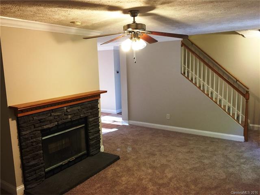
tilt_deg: -9.1
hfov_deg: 61.7
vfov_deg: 48.2
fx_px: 218
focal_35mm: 29
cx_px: 130
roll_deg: -0.1
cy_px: 98
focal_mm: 4.15
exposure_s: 1/30
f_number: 2.2
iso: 125
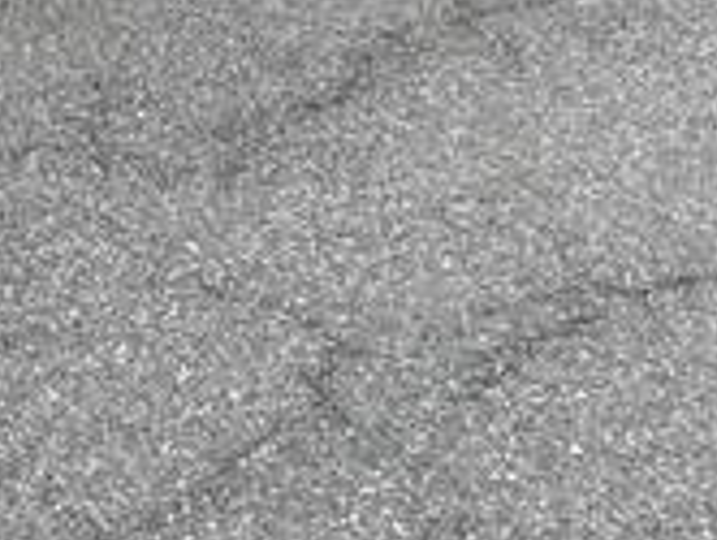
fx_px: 2074
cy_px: -354
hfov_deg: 18.0
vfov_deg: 13.6
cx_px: -281
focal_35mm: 100
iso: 50
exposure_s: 1/152
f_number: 1.6
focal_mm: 5.96
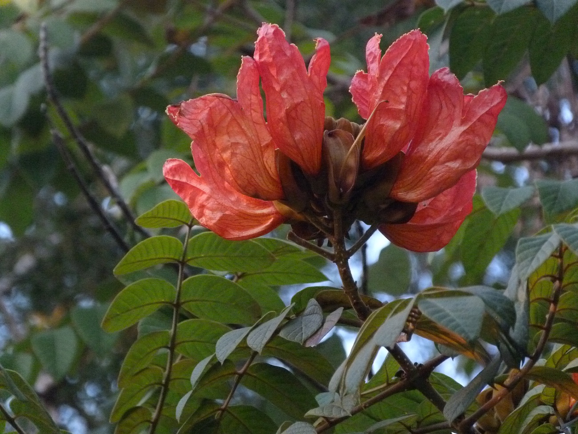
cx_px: 289
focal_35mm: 346
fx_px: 5777
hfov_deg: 5.7
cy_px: 217
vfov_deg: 4.3
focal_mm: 62.3
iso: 800
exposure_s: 1/125
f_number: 4.1
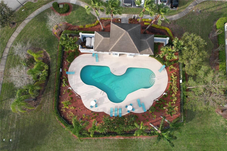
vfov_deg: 57.2
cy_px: 76
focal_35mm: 22
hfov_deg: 78.6
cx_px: 114
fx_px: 139
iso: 140
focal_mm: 8.38
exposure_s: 1/725
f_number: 2.8
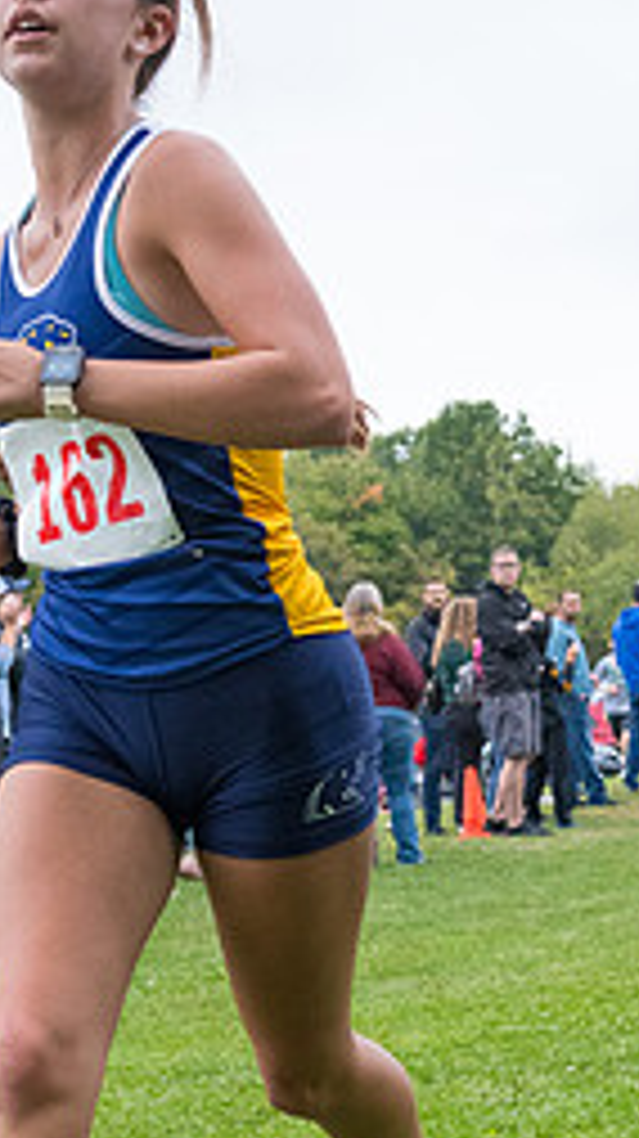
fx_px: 3198
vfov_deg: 20.1
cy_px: 747
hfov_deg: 11.4
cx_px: 335
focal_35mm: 106
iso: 3200
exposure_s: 1/1600
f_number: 5.6
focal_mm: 38
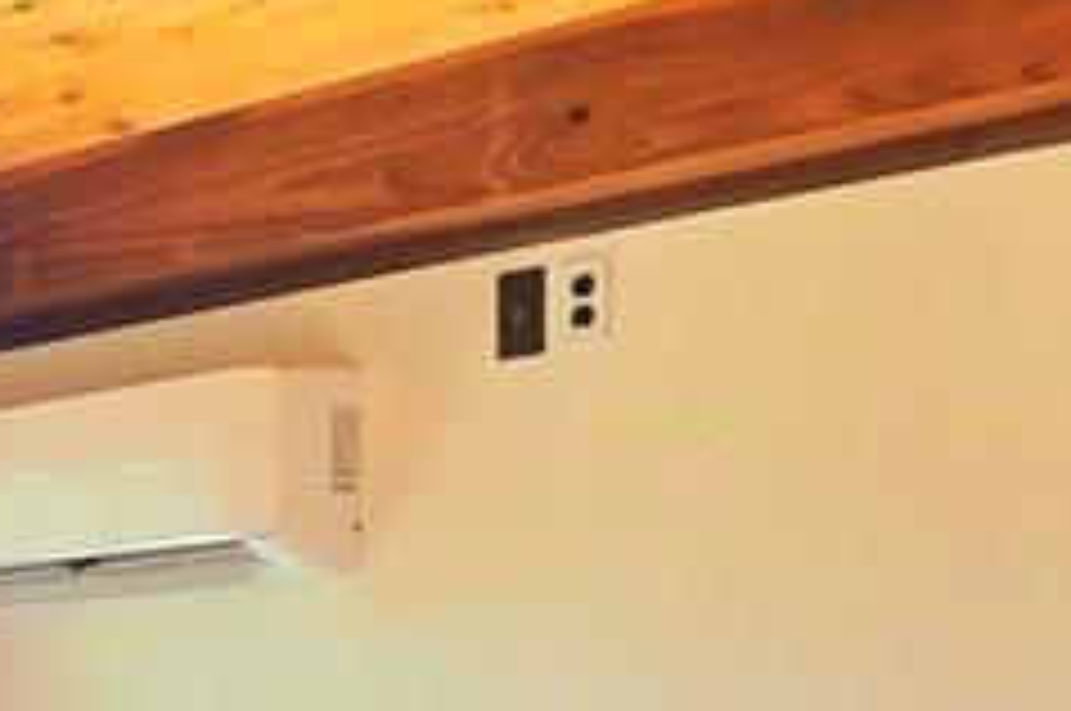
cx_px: -490
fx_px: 2704
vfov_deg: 14.2
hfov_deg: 19.7
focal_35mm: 91
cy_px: 999
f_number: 1.9
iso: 40
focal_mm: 2.2
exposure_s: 1/278
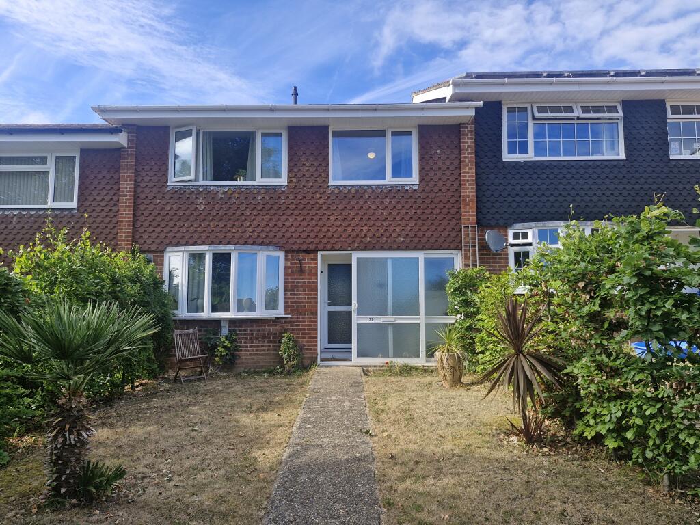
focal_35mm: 23
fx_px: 465
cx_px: 350
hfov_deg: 73.9
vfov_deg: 58.9
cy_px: 262
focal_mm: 5.54
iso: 50
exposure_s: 1/758
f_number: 1.8
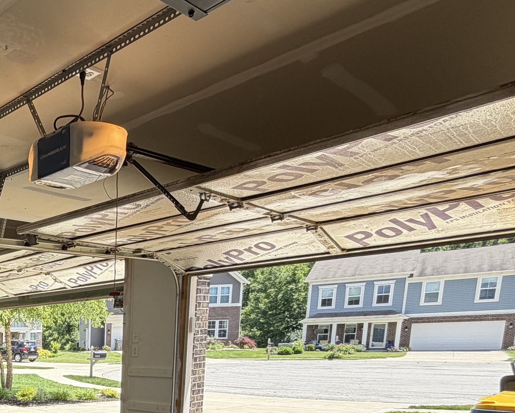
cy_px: 423
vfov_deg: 38.9
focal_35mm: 33
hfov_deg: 41.6
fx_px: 503
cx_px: -66
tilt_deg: -8.8
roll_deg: +1.9
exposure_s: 1/365
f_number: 2.2
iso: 50
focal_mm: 2.22
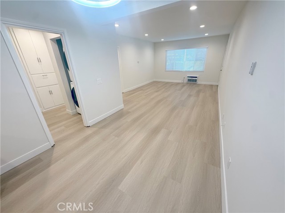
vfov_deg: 85.7
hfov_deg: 102.1
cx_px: 142
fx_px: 115
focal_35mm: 14
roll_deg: +2.2
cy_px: 106
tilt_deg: -22.7
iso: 125
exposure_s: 1/120
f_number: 2.2
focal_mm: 2.22
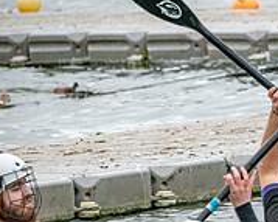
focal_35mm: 1219
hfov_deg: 1.6
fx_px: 10024
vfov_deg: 1.3
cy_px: 168
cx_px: 457
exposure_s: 1/3200
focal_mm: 330
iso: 3200
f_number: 8
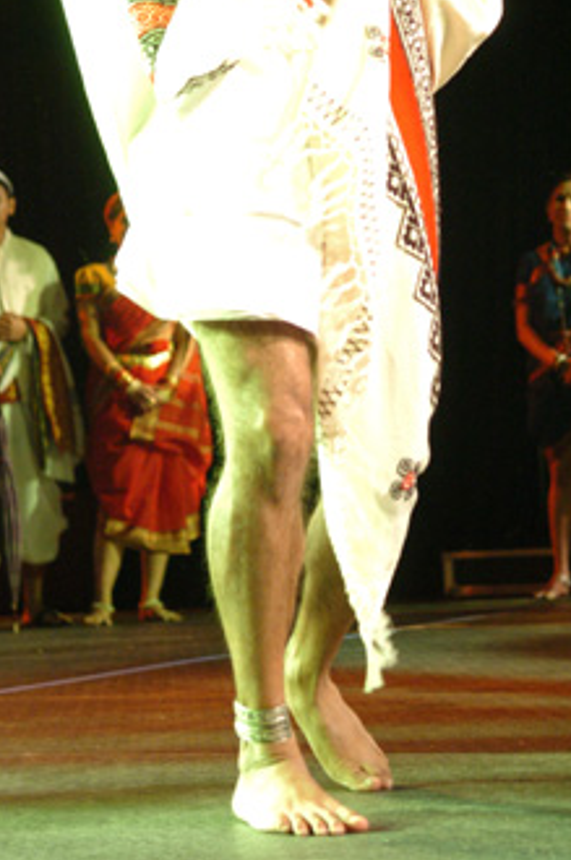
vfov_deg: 18.5
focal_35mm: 109
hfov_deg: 12.5
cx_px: 343
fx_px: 2601
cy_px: 122
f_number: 2.8
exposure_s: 1/100
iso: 800
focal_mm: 40
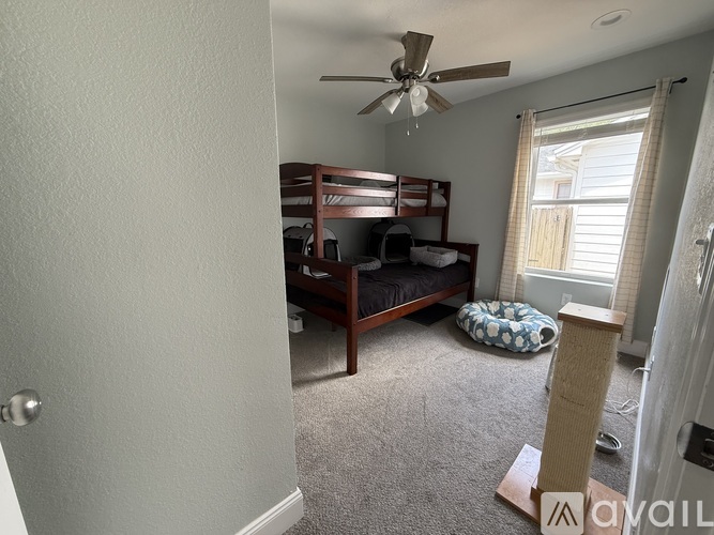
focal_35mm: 14
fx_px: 289
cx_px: 357
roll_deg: +1.1
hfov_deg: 102.1
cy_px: 268
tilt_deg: -10.7
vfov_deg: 85.7
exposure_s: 1/99
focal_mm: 2.22
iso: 320
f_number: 2.2
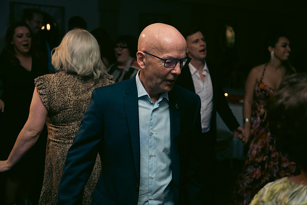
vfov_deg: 27.0
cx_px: 154
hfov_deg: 39.6
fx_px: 426
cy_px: 102
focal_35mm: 50
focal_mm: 50
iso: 800
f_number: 3.5
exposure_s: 1/160
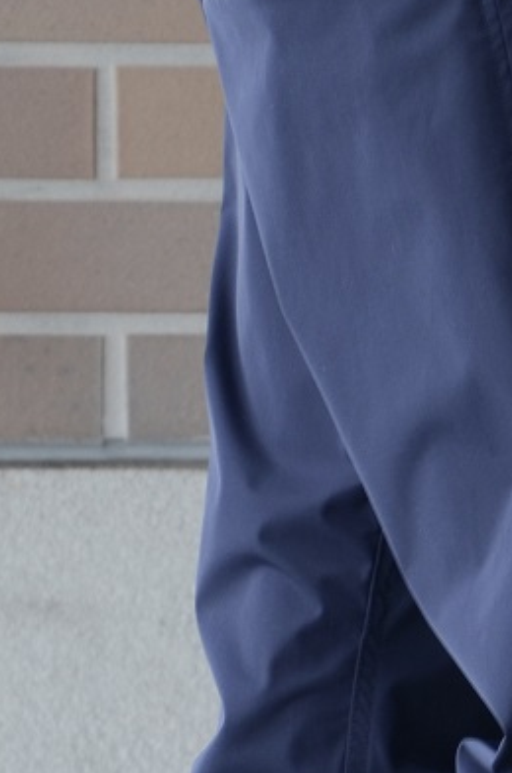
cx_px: 471
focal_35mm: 334
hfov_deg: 4.1
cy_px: 864
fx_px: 7163
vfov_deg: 6.2
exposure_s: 1/125
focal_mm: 58
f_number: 5.6
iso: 320
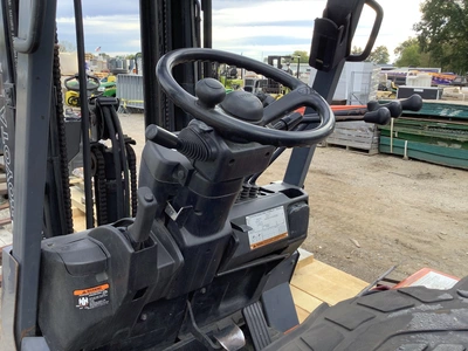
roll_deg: -2.2
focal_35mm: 31
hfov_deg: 58.4
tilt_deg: -15.4
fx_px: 419
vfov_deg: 45.4
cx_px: 234
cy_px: 176
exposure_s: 1/100
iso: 25
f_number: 2.4
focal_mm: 3.3
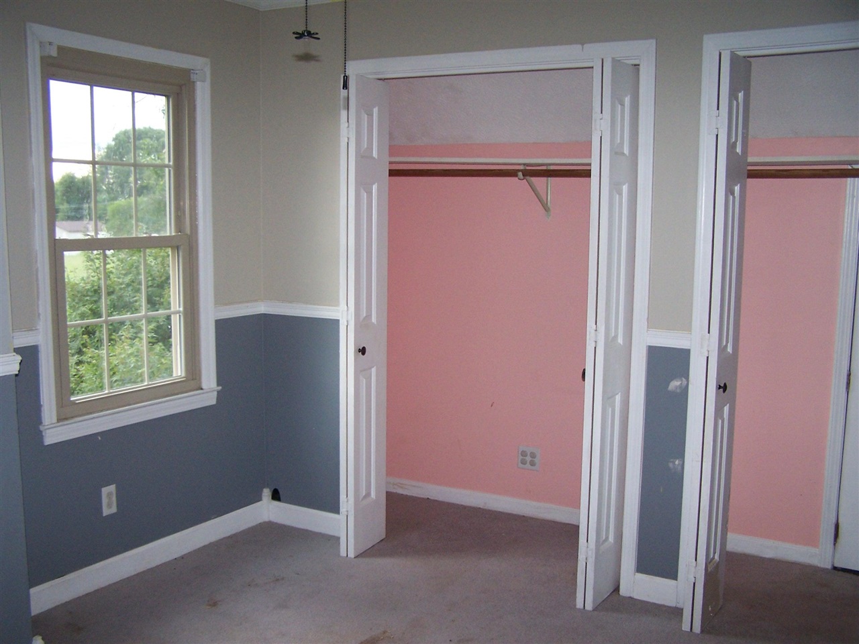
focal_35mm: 38
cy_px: 322
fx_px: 943
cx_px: 430
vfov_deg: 37.7
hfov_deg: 49.0
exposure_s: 1/60
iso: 140
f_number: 2.8
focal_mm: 6.3
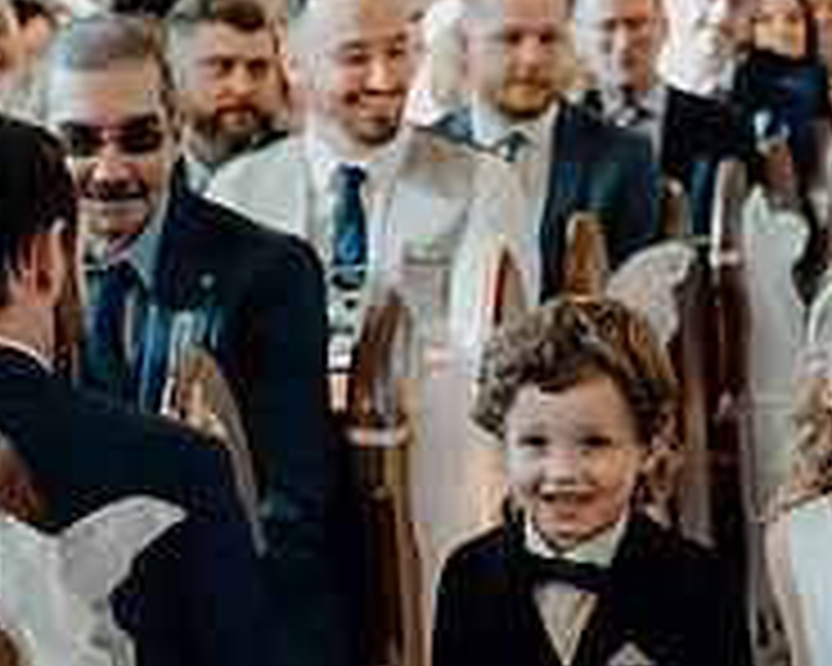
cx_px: 657
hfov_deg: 9.4
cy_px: 745
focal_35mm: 206
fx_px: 5073
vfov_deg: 7.5
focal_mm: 70
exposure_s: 1/200
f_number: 3.5
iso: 3200
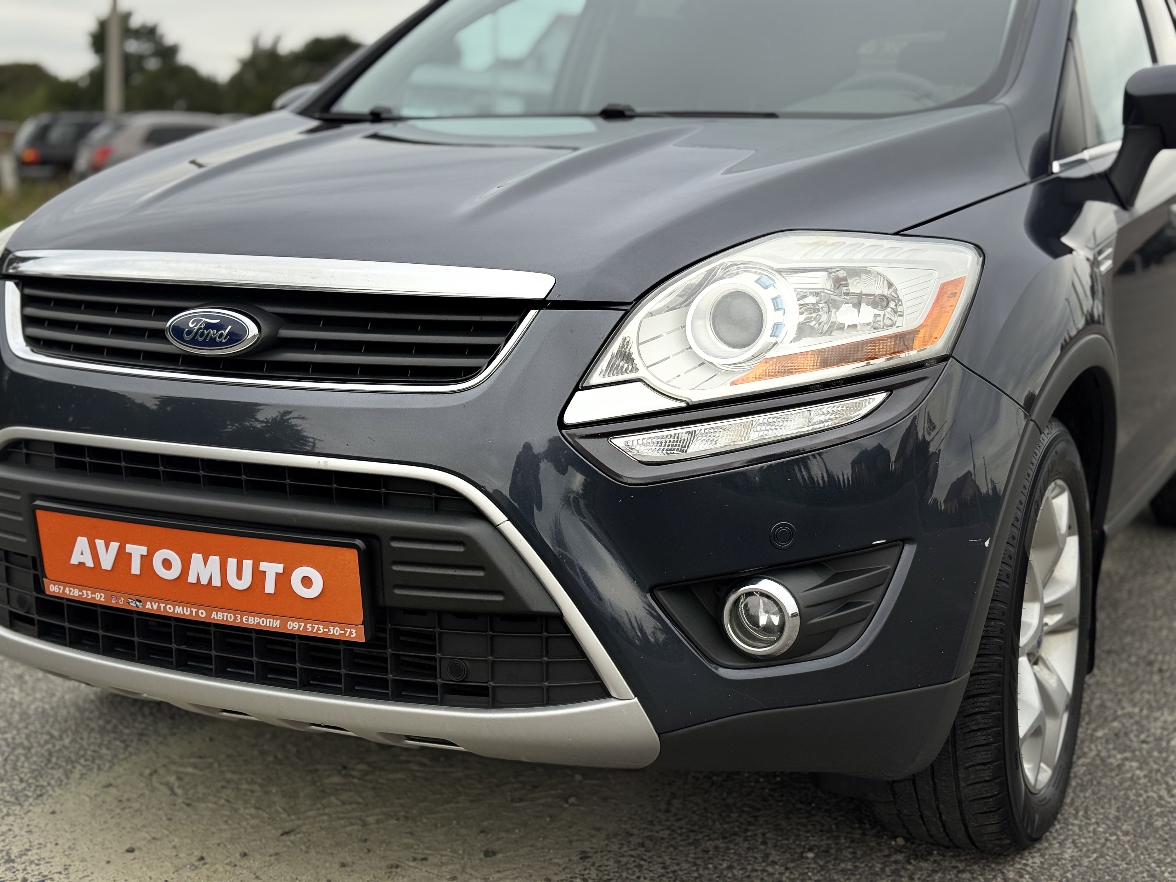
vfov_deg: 30.3
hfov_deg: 39.7
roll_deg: -1.1
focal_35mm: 48
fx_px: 1631
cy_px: 441
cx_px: 588
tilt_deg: -9.9
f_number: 1.78
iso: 64
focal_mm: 6.76
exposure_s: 1/812
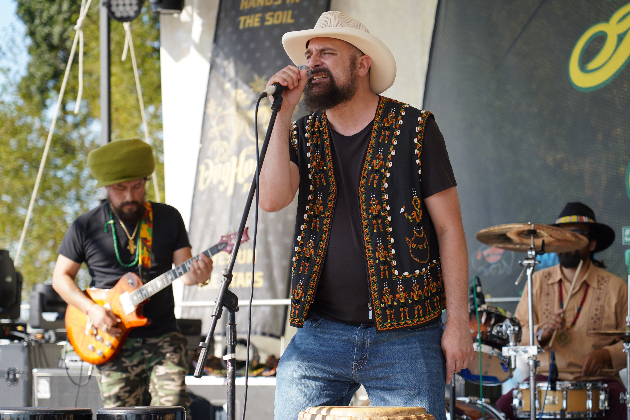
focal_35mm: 105
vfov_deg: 13.0
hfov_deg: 19.5
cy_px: 210
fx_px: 1837
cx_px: 315
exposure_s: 1/200
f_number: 4.5
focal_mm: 105
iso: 100
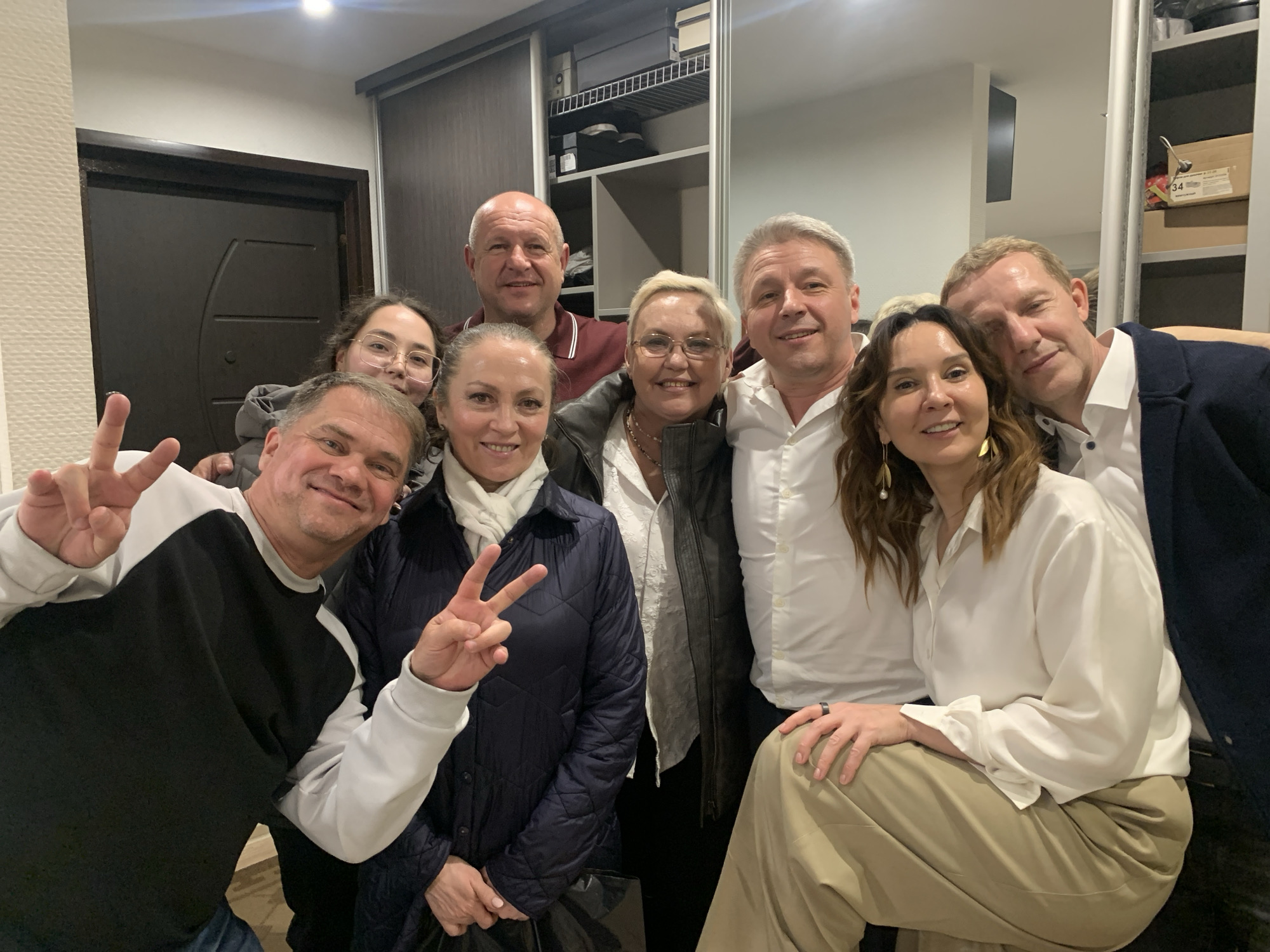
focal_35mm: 26
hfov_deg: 67.3
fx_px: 954
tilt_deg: -8.7
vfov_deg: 53.1
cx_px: 635
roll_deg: +0.7
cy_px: 476
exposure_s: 1/50
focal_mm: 4.25
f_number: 1.8
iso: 250
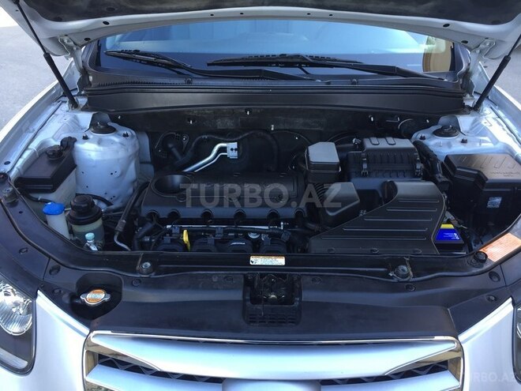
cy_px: 196
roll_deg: -0.6
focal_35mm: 29
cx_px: 260
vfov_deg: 48.2
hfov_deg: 61.7
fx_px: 436
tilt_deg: -32.7
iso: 32
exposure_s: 1/50
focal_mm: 4.15
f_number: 2.2
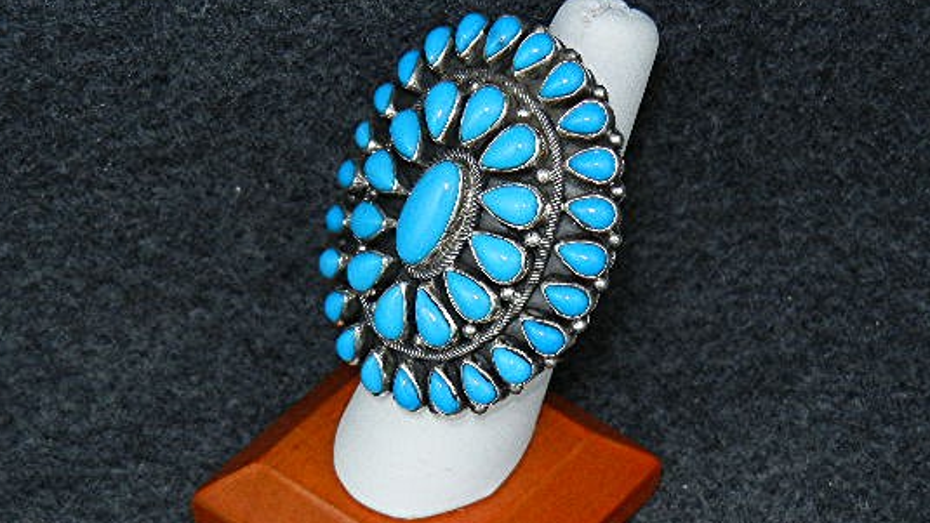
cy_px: 341
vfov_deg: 10.4
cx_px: 445
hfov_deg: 18.5
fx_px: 2861
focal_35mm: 116
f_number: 4.4
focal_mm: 16
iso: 432
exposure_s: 1/30
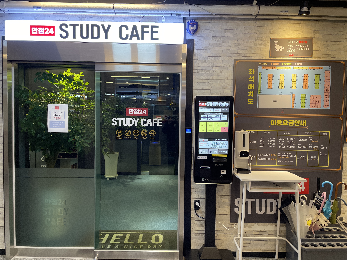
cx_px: 174
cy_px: 130
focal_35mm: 26
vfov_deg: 53.1
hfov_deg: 67.3
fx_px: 261
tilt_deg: -3.0
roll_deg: -1.1
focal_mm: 4.2
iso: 80
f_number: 1.6
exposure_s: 1/60
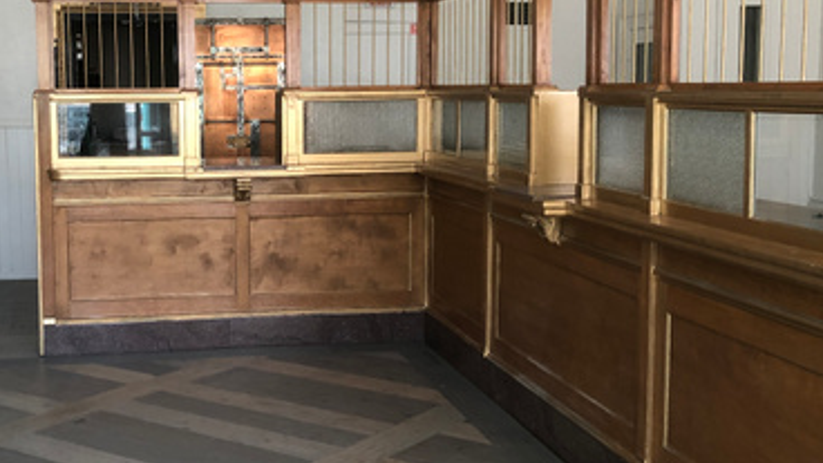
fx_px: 1157
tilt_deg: -4.9
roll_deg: +0.6
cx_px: 268
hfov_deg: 38.7
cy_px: 212
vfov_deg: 22.6
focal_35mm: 53
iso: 32
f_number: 1.8
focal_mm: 3.99
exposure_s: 1/30
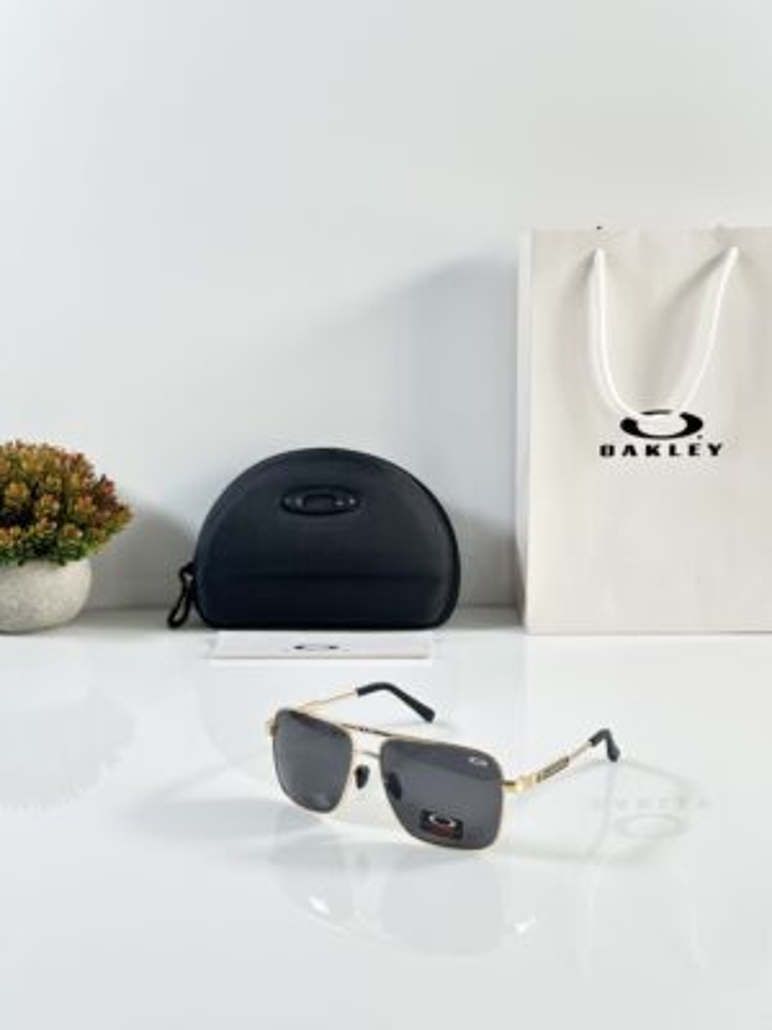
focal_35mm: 48
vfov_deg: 39.7
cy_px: 515
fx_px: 1427
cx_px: 386
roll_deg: +0.0
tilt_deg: -9.8
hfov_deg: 30.3
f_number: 1.78
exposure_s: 1/100
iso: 64
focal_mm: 6.86
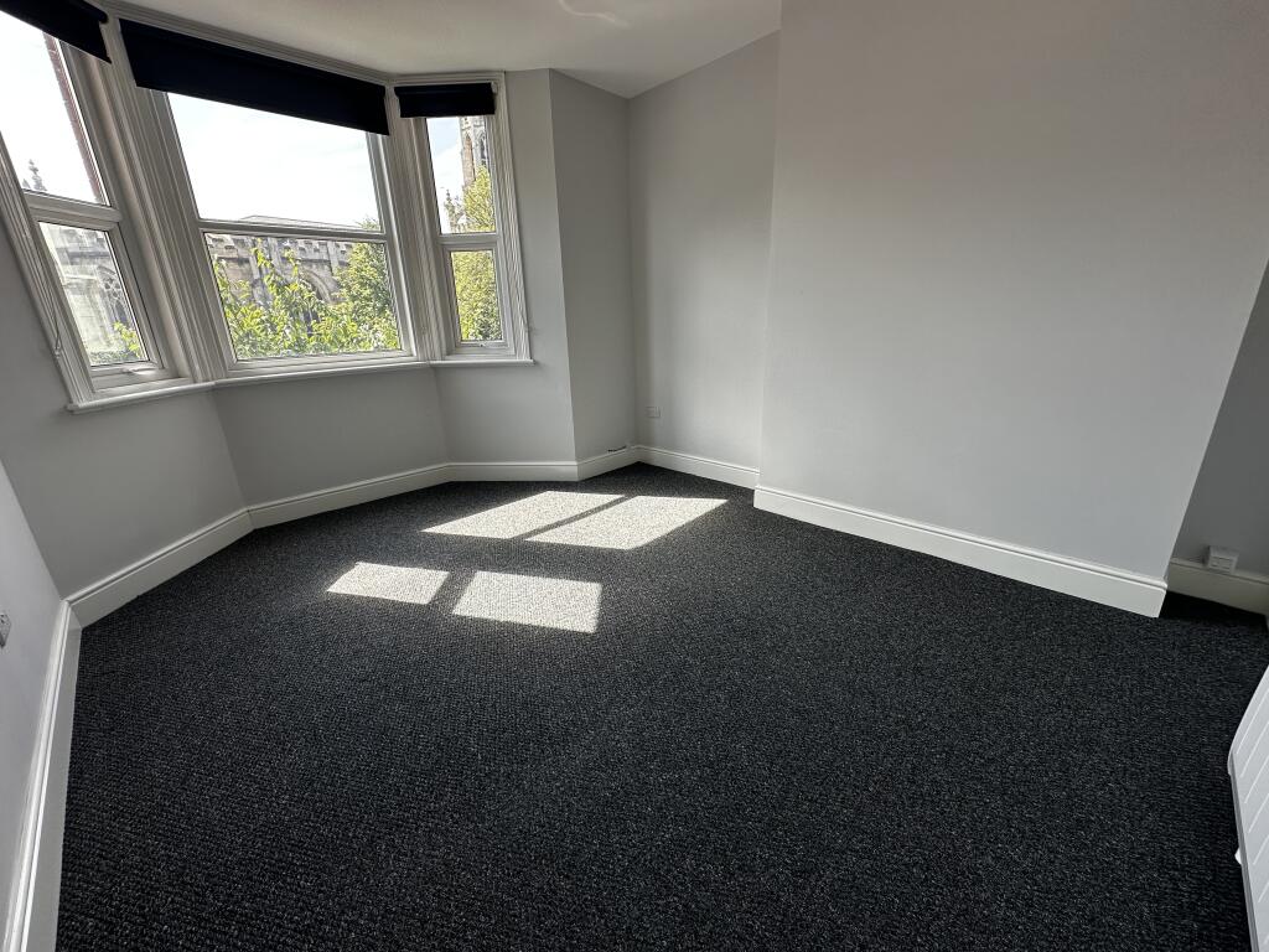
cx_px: 634
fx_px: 513
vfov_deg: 85.7
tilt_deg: -17.5
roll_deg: +1.8
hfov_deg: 102.1
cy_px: 476
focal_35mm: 14
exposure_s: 1/184
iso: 40
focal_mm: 2.22
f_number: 2.2
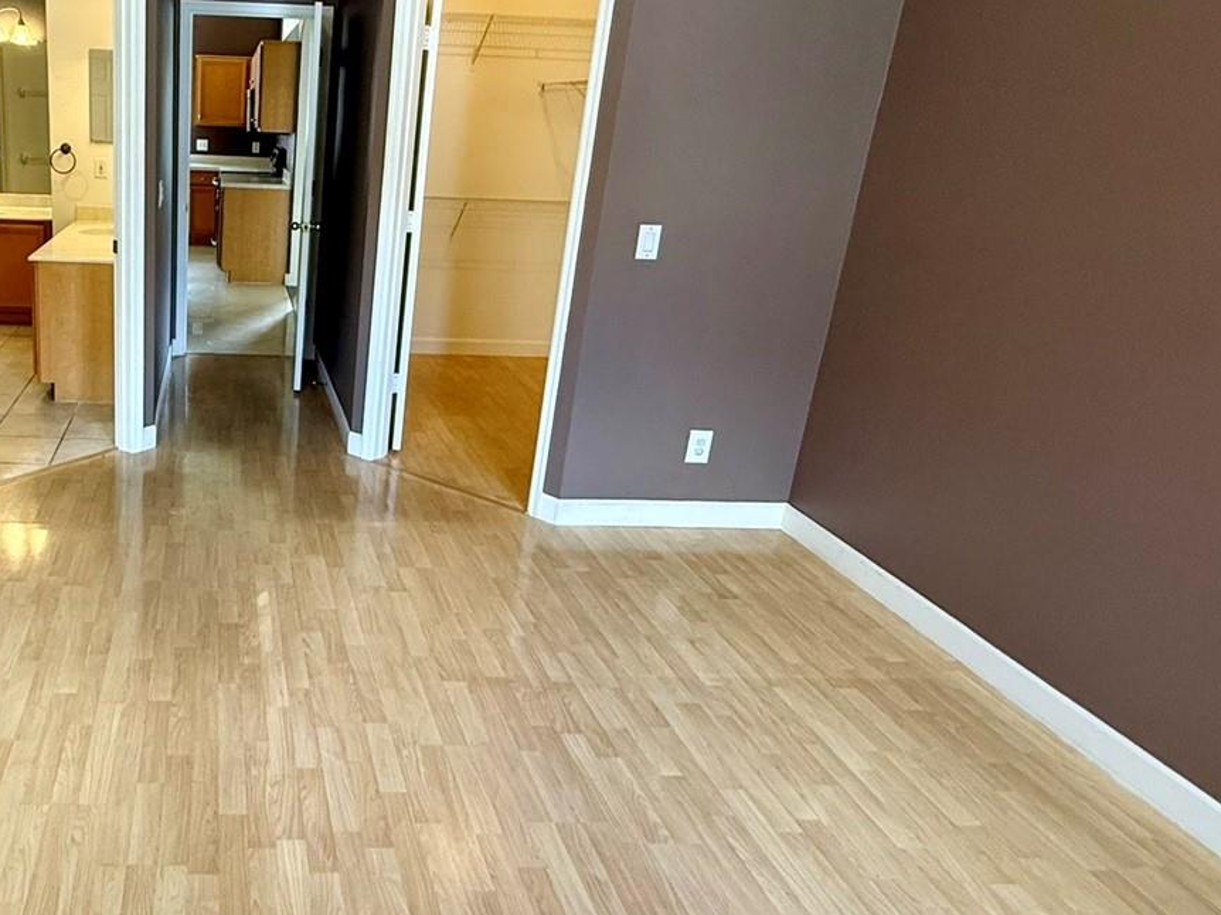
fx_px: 917
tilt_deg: -16.6
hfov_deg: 62.2
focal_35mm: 26
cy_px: 395
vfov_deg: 52.9
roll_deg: -2.3
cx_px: 259
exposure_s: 1/120
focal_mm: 2.22
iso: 250
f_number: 2.2
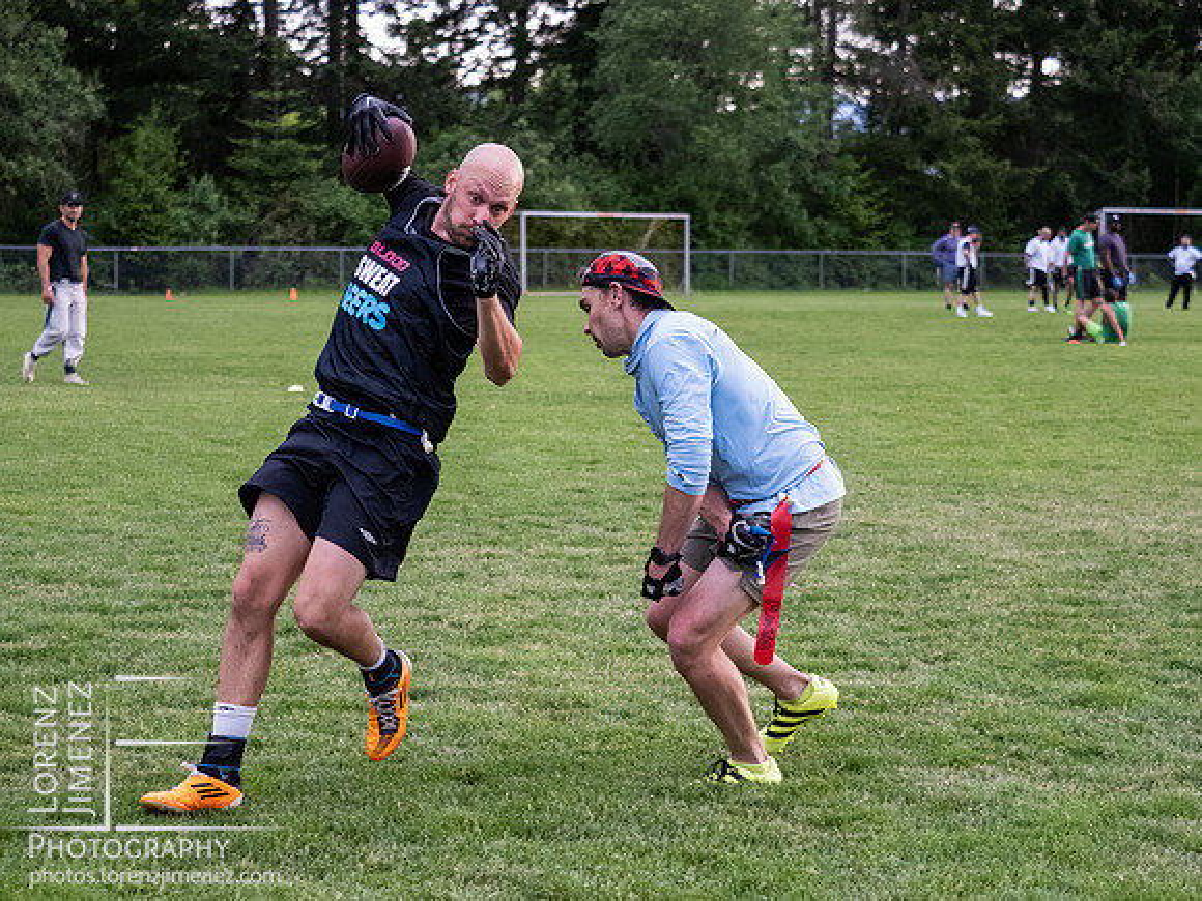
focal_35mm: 87
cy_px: 452
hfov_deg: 22.6
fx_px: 3014
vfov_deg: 17.0
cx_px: 624
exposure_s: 1/1250
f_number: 2.8
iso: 2500
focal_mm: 40
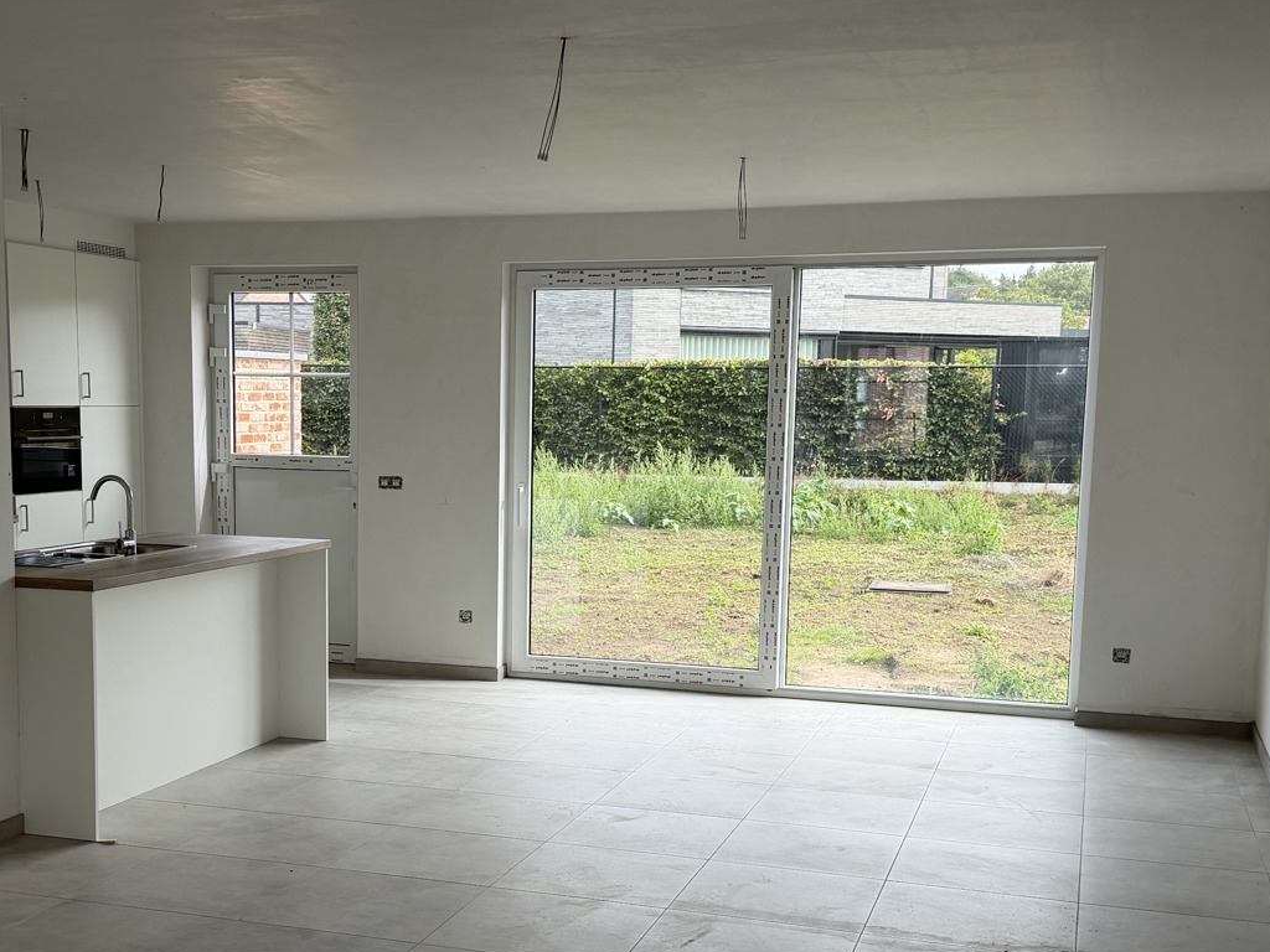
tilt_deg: -7.4
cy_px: 601
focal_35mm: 45
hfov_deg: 41.8
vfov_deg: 32.0
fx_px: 1651
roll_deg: -1.8
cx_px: 495
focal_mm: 6.76
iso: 80
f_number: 1.78
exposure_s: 1/722
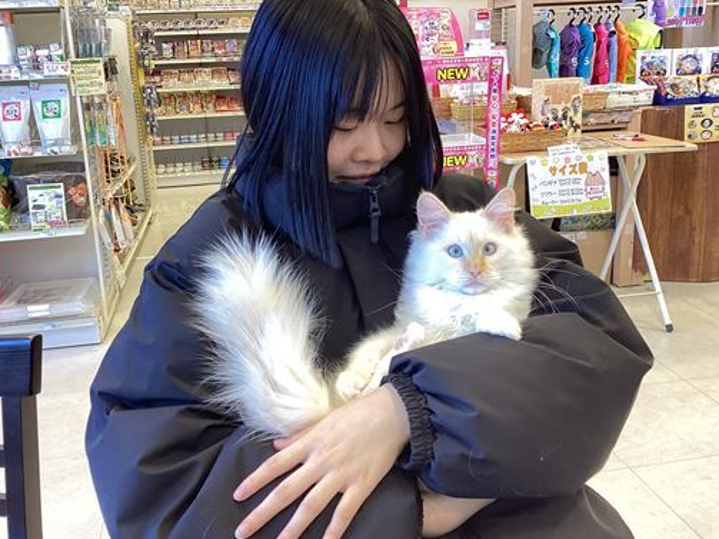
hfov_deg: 50.1
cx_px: 350
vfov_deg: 38.6
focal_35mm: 37
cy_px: 249
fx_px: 768
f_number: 2.4
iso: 80
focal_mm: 3.3
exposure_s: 1/50
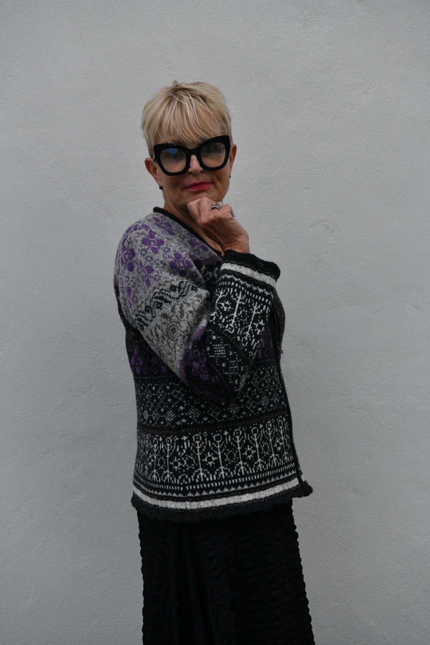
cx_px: 215
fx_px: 1254
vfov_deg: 28.8
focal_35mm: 70
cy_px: 322
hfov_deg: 19.5
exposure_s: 1/250
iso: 3200
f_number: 8
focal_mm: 70
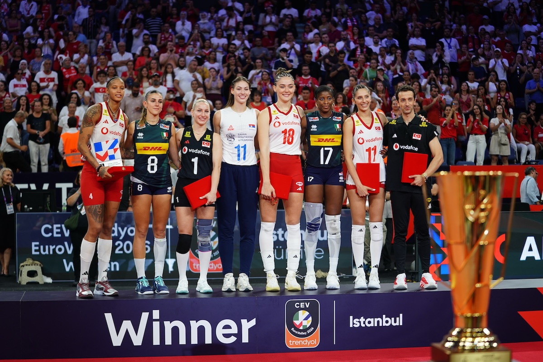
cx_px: 272
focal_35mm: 70
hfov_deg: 28.8
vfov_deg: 19.5
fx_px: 1056
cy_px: 181
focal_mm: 70
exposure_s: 1/800
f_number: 2.8
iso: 640
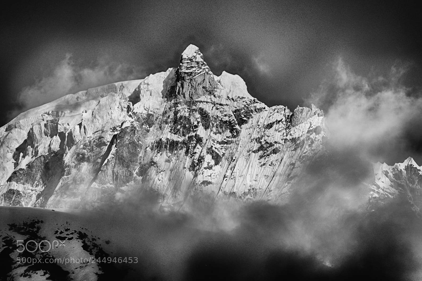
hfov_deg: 7.4
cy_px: 140
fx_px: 3249
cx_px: 211
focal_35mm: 278
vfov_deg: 4.9
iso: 320
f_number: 11
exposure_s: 1/640
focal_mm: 185
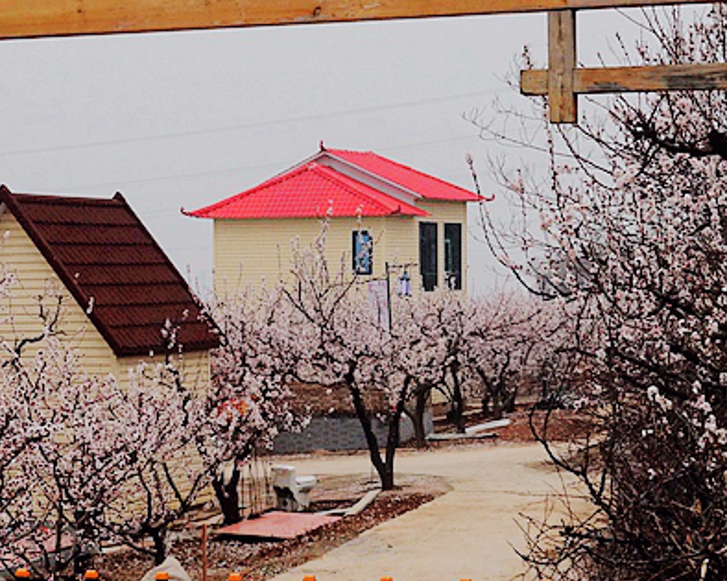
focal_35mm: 105
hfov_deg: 18.2
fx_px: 2259
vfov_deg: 14.7
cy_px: 294
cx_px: 238
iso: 200
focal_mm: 15.73
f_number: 8
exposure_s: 1/100
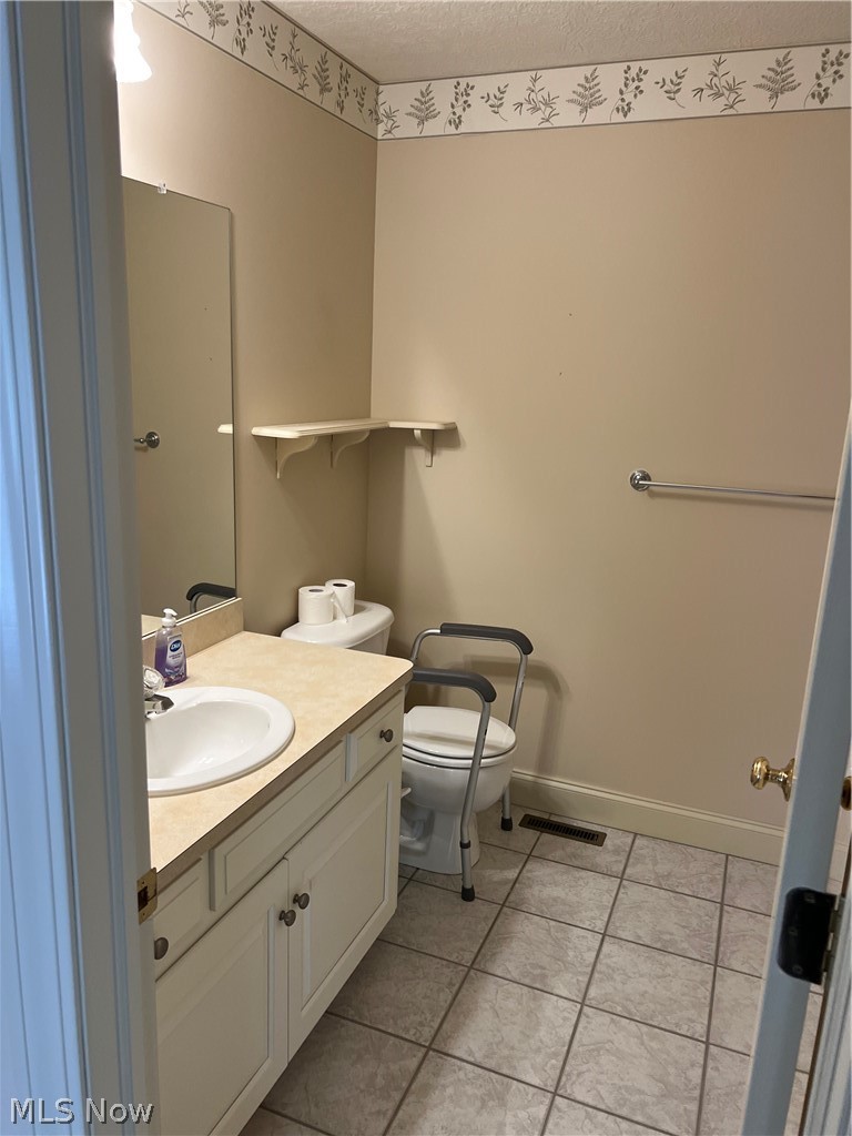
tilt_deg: -13.8
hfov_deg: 53.1
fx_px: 853
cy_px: 568
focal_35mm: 26
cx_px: 426
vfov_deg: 67.3
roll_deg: -2.2
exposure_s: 1/120
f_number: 1.5
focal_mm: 5.7
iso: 125
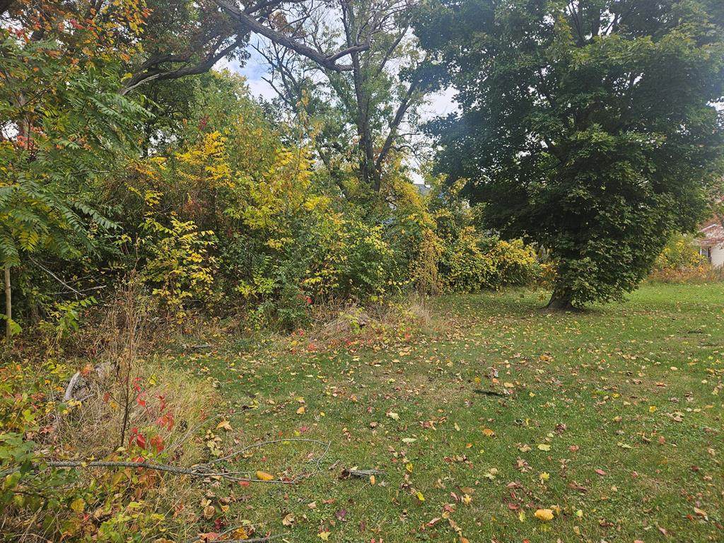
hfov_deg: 73.9
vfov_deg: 58.9
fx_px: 481
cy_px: 272
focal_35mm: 23
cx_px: 362
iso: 25
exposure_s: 1/536
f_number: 1.8
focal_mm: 5.4
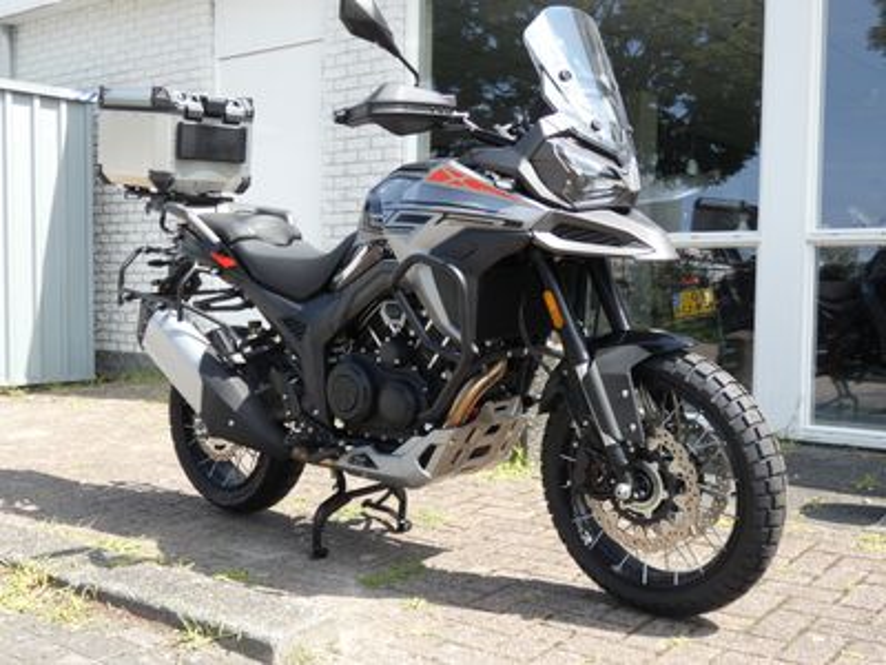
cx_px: 443
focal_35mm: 41
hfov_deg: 45.8
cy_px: 332
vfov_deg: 35.1
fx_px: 1049
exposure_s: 1/250
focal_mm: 7.3
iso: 80
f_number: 3.6
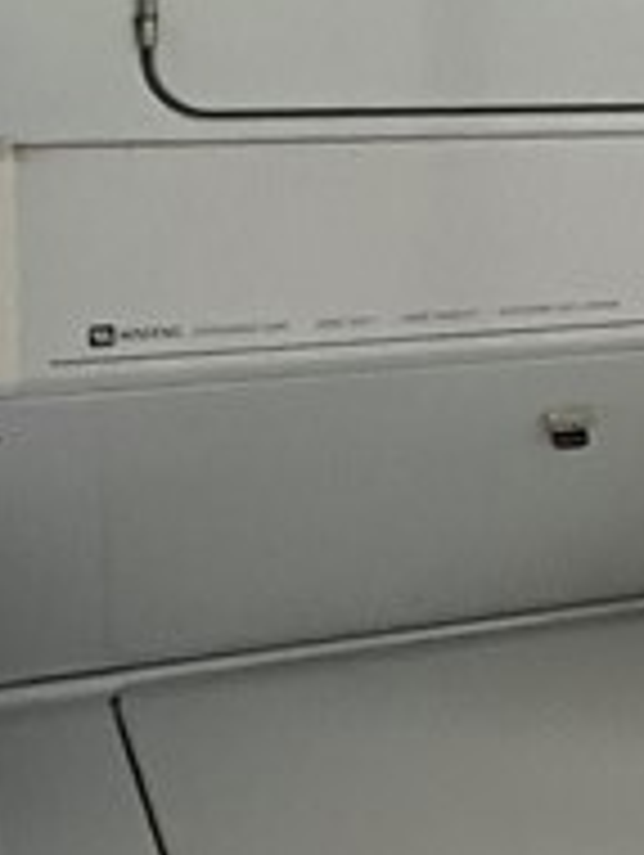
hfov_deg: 20.4
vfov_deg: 27.4
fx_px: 1733
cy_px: 234
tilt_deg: -13.0
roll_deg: -3.8
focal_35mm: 70
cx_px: 644
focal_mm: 1.57
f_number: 1.8
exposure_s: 1/40
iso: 800
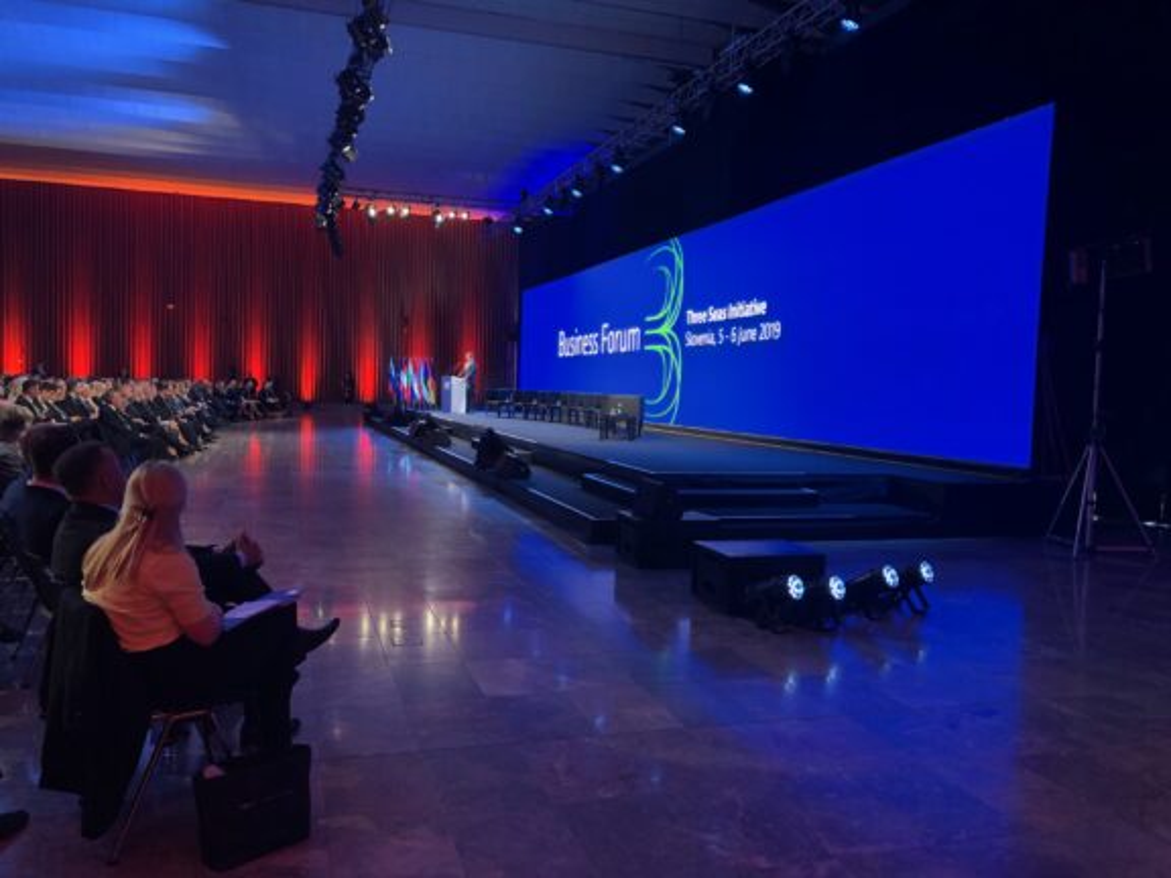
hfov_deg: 63.4
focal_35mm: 28
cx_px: 586
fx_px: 947
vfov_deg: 49.7
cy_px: 439
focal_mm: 4
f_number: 1.8
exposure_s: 1/50
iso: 250
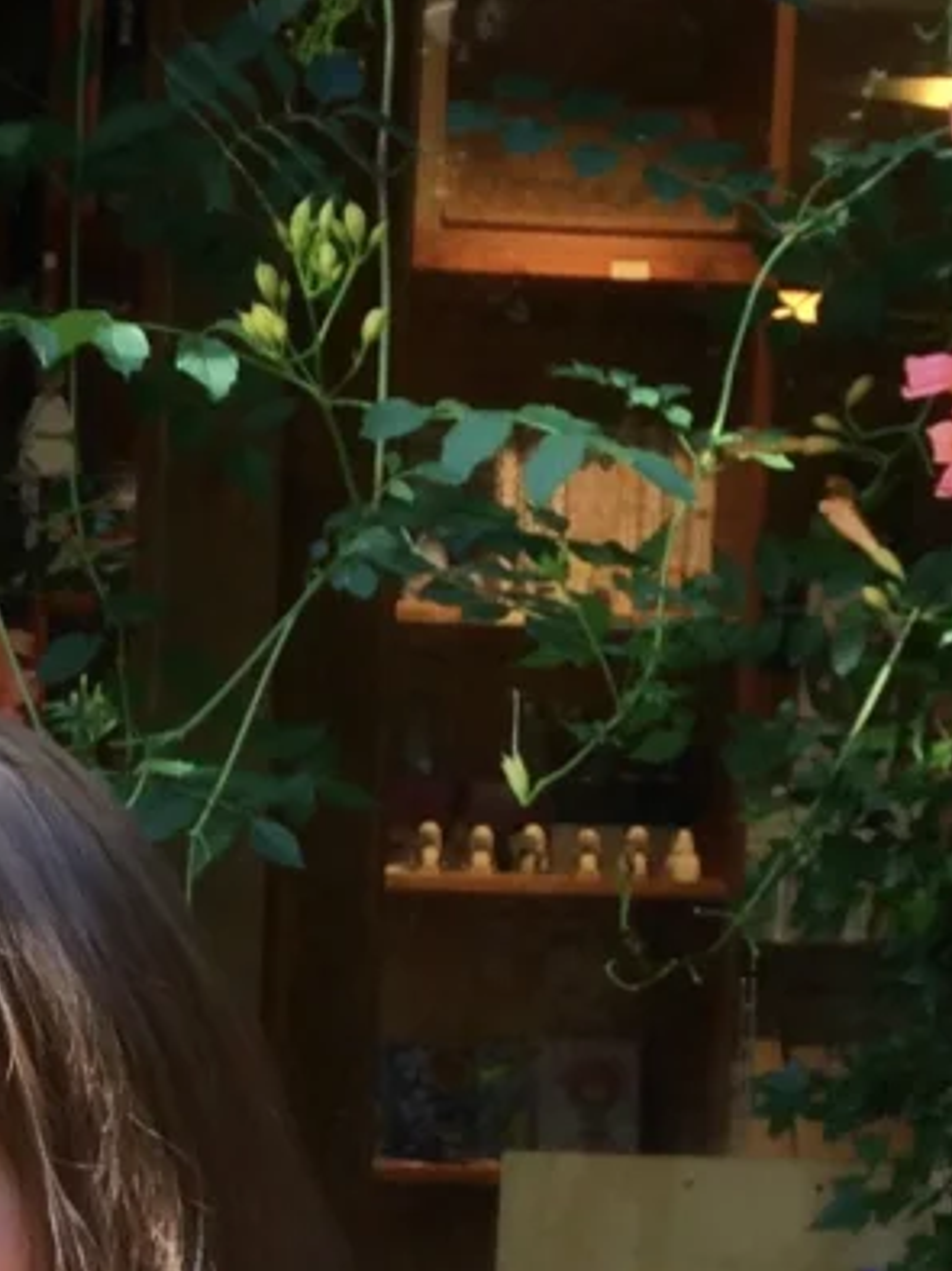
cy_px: 2010
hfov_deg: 13.6
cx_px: -145
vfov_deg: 16.6
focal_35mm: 106
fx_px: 3891
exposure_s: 1/100
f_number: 2.2
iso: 50
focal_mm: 4.15
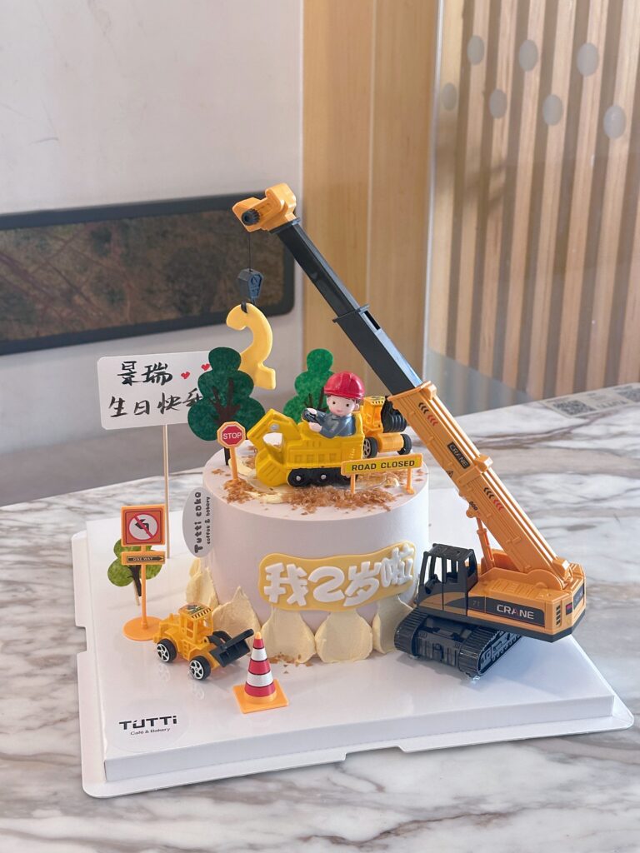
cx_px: 320
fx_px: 1183
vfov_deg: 39.7
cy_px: 426
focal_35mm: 48
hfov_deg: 30.3
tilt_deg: -21.2
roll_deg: -0.6
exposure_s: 1/50
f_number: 1.78
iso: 160
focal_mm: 6.86
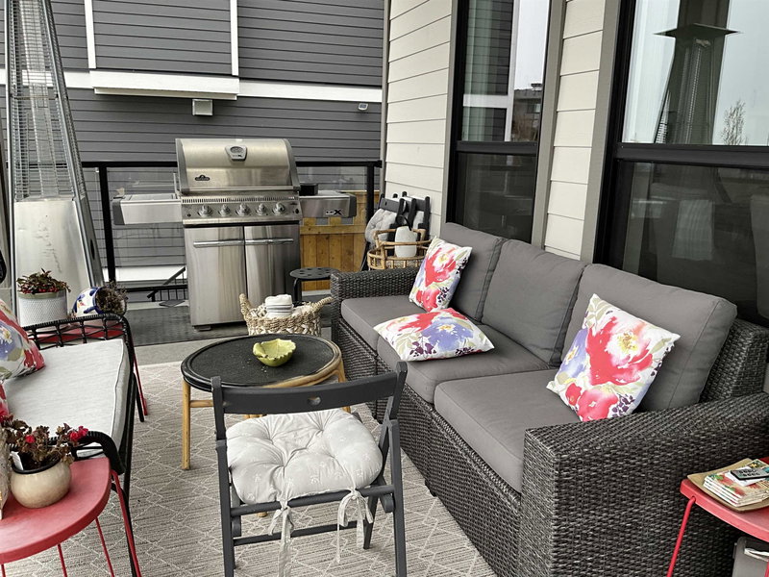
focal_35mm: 29
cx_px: 384
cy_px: 288
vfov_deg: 48.2
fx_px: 644
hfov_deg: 61.7
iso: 25
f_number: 1.8
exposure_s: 1/122
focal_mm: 3
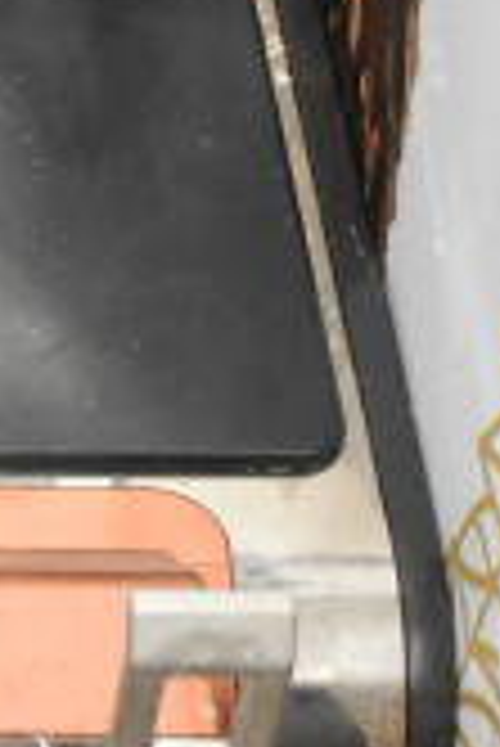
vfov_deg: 8.6
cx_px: -613
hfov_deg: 5.6
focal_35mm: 240
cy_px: 333
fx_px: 4984
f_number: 4.2
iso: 3600
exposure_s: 1/50
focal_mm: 29
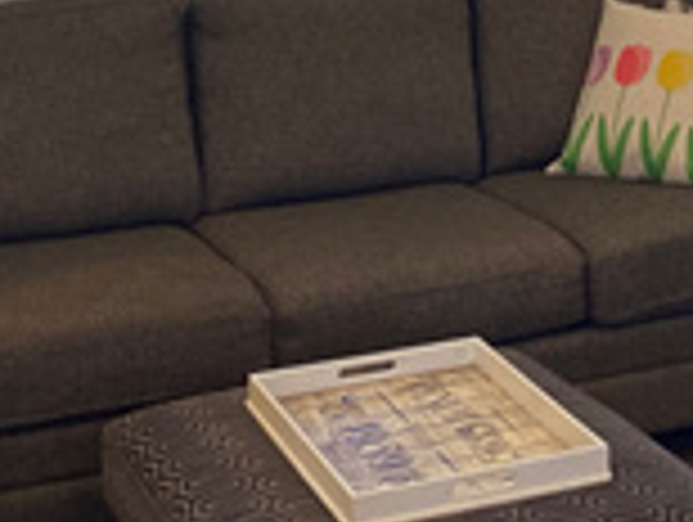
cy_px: -292
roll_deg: +0.5
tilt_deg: -2.9
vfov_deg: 12.9
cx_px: 810
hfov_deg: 17.4
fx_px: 2165
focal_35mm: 108
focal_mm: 4.25
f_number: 1.8
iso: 125
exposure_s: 1/120
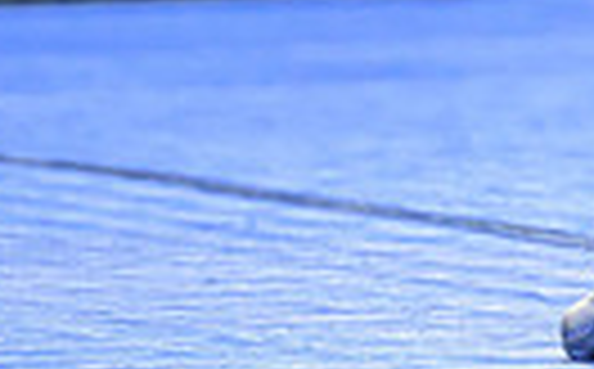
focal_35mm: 645
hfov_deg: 3.2
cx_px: 1451
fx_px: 10424
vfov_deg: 2.0
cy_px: -502
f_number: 2.8
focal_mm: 115
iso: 2500
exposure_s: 1/800
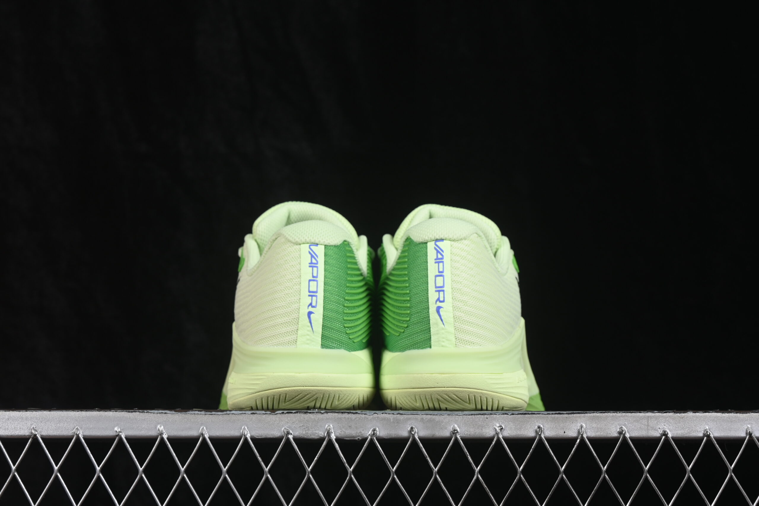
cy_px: 253
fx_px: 1581
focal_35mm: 75
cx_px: 380
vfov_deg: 18.2
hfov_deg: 27.0
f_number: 8
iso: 160
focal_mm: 50
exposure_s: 1/80
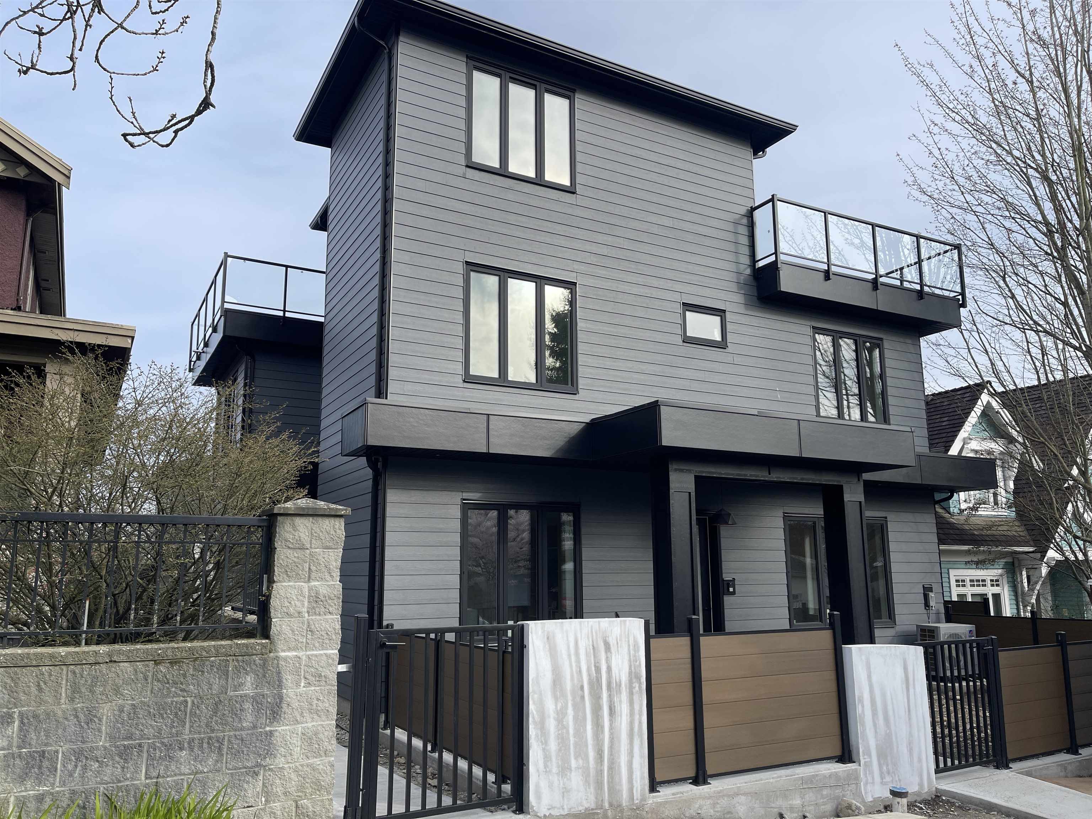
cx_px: 546
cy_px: 410
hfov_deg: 69.4
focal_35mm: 25
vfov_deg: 54.9
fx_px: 789
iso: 32
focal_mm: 5.1
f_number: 1.6
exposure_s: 1/1976
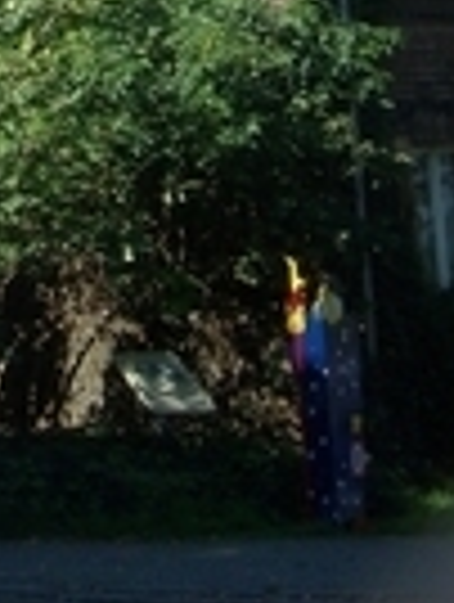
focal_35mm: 145
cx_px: -108
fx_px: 2528
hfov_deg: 10.1
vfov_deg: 12.3
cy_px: -540
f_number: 5.7
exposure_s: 1/263
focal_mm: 6.4
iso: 64
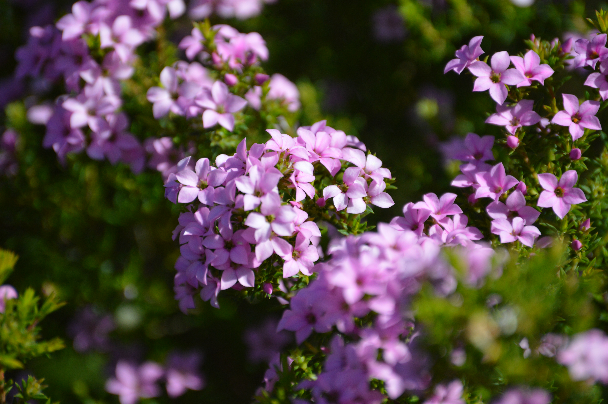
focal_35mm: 300
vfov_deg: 4.6
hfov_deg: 6.9
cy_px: 202
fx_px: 5062
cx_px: 304
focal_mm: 200
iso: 400
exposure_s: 1/2000
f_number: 5.6
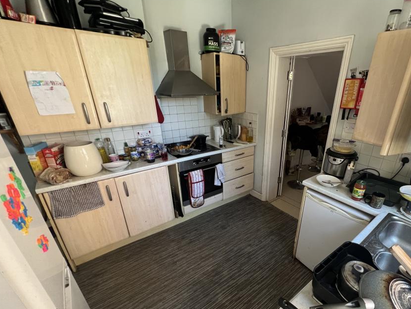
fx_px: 190
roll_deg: -1.2
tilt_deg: -23.7
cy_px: 175
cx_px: 246
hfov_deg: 93.3
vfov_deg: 77.7
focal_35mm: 16
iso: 250
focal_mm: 1.57
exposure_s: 1/60
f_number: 1.8
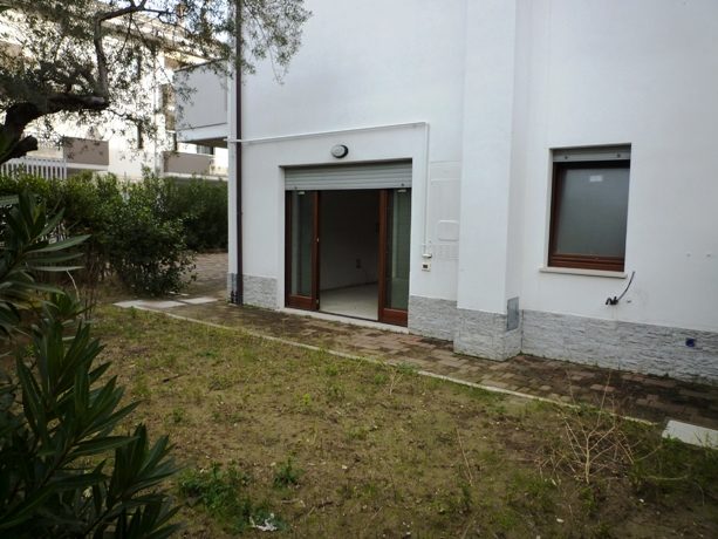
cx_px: 359
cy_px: 270
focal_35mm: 25
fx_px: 519
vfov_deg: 54.9
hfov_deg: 69.4
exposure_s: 1/250
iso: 125
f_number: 2.8
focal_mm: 4.4
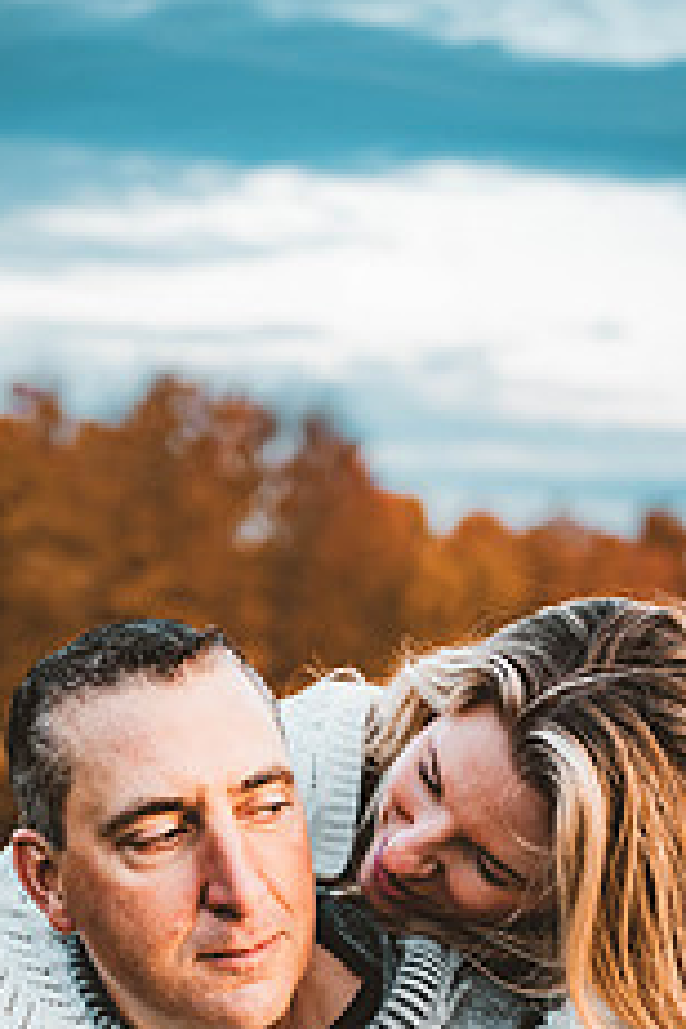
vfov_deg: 25.2
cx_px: 290
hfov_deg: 17.5
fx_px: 2229
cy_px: 913
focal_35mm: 78
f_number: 2
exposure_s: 1/640
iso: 1000
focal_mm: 40
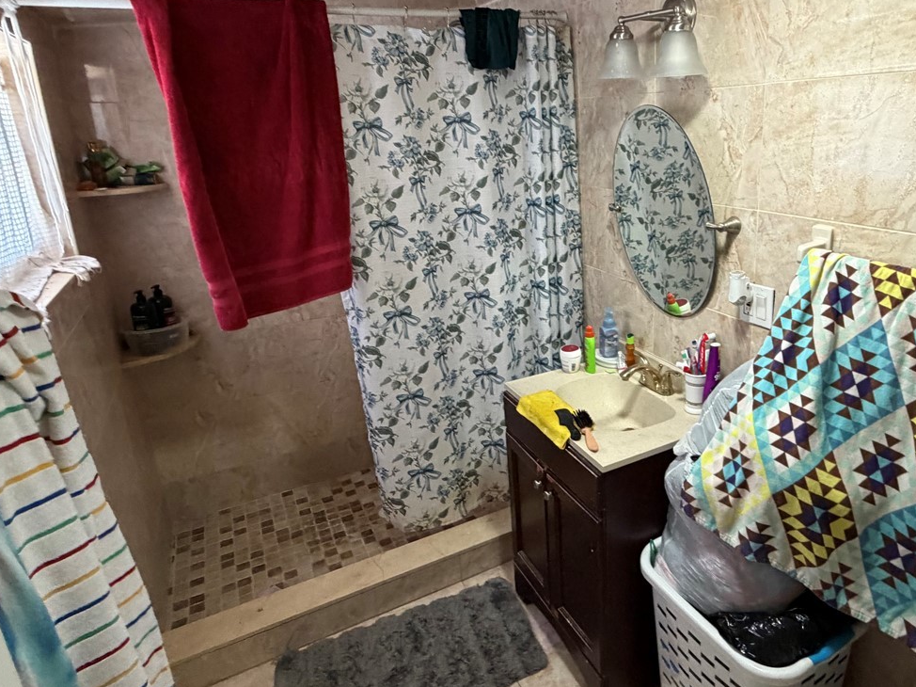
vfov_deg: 58.7
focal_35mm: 23
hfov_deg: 71.9
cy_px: 299
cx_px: 604
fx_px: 608
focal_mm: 2.22
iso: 400
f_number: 2.2
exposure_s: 1/60
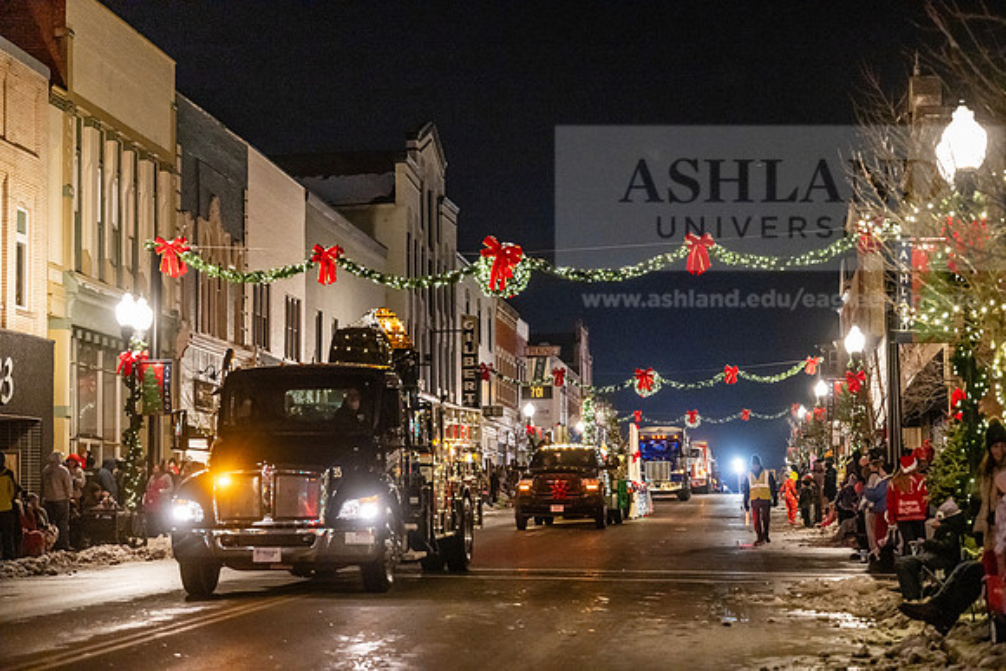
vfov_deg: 18.7
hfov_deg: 27.7
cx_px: 503
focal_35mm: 73
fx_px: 2040
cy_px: 336
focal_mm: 73
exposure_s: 1/250
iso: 6400
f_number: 2.8
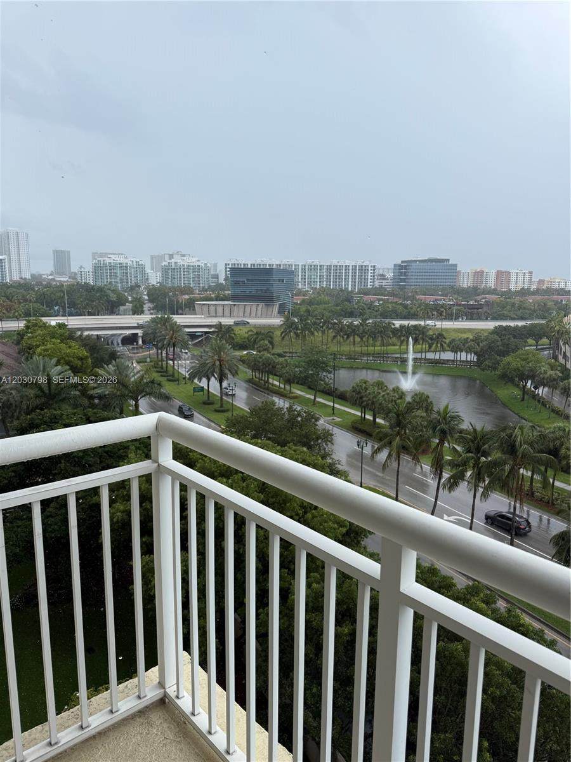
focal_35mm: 24
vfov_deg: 71.6
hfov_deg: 56.8
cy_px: 381
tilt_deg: -8.0
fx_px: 528
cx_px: 286
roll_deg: -0.7
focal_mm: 6.76
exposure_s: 1/2611
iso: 80
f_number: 1.78
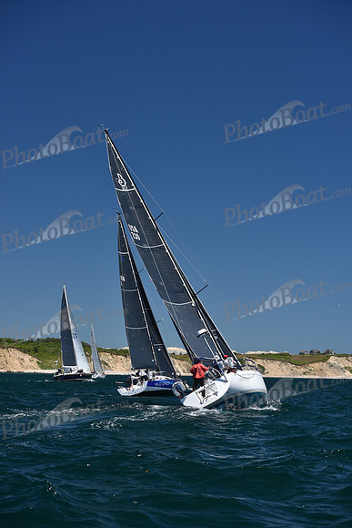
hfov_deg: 19.5
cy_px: 264
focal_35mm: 70
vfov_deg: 28.8
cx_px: 176
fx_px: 1026
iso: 250
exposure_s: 1/800
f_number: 5.6
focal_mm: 70
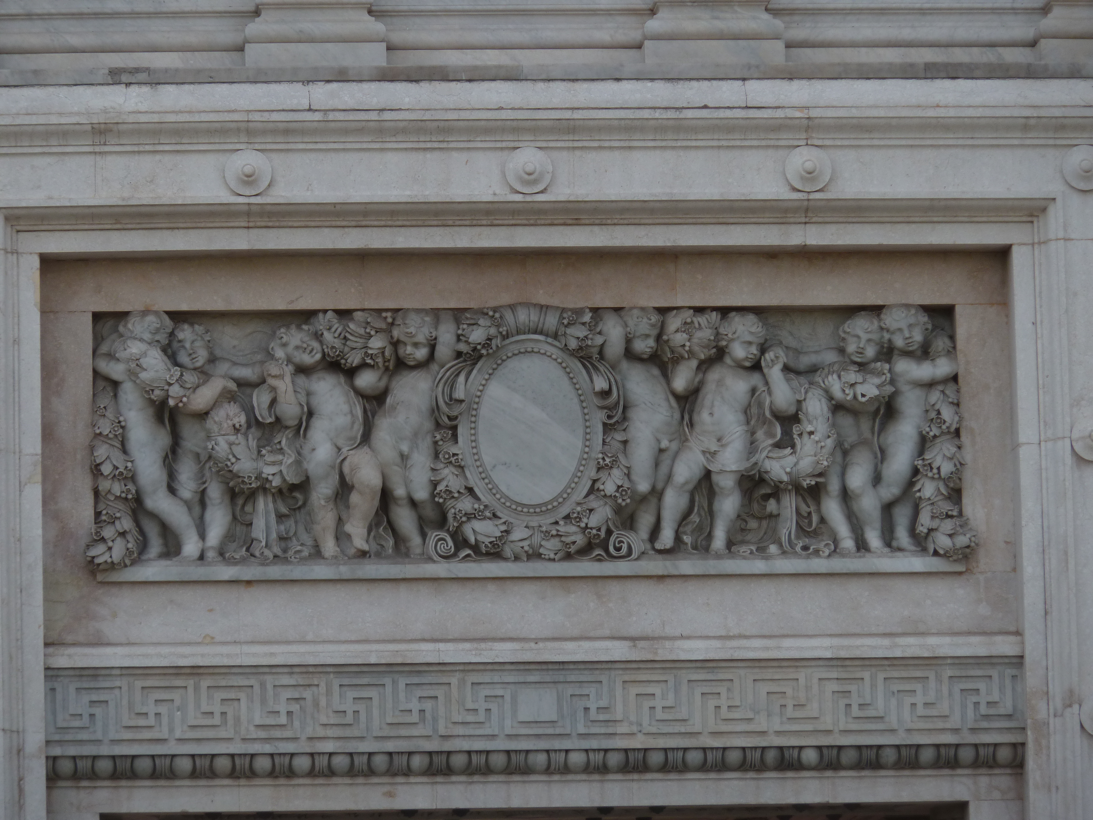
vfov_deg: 7.1
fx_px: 6631
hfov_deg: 9.4
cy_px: 410
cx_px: 546
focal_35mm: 210
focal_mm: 34.4
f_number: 4.6
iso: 80
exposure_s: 1/320
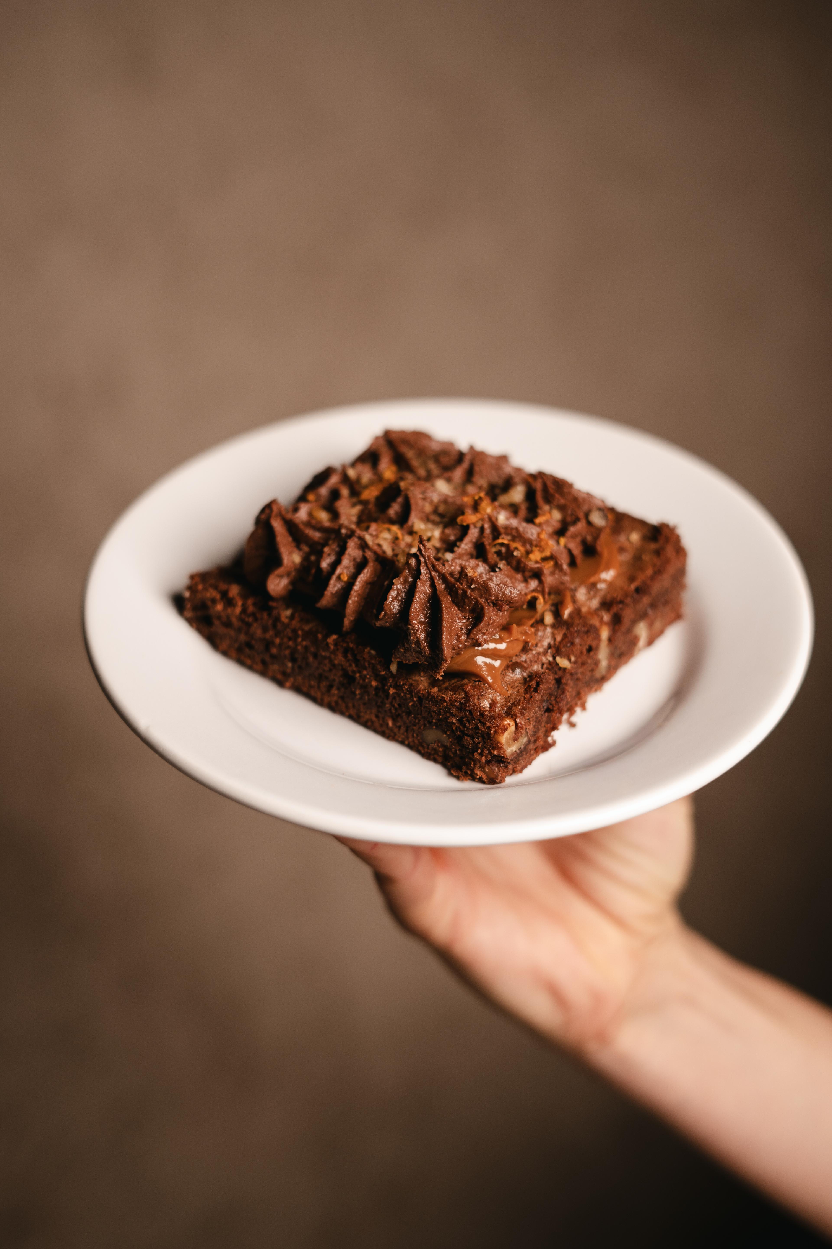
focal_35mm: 50
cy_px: 624
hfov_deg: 27.0
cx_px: 416
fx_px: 1733
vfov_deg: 39.6
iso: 125
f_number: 2.5
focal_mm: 50
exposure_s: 1/200
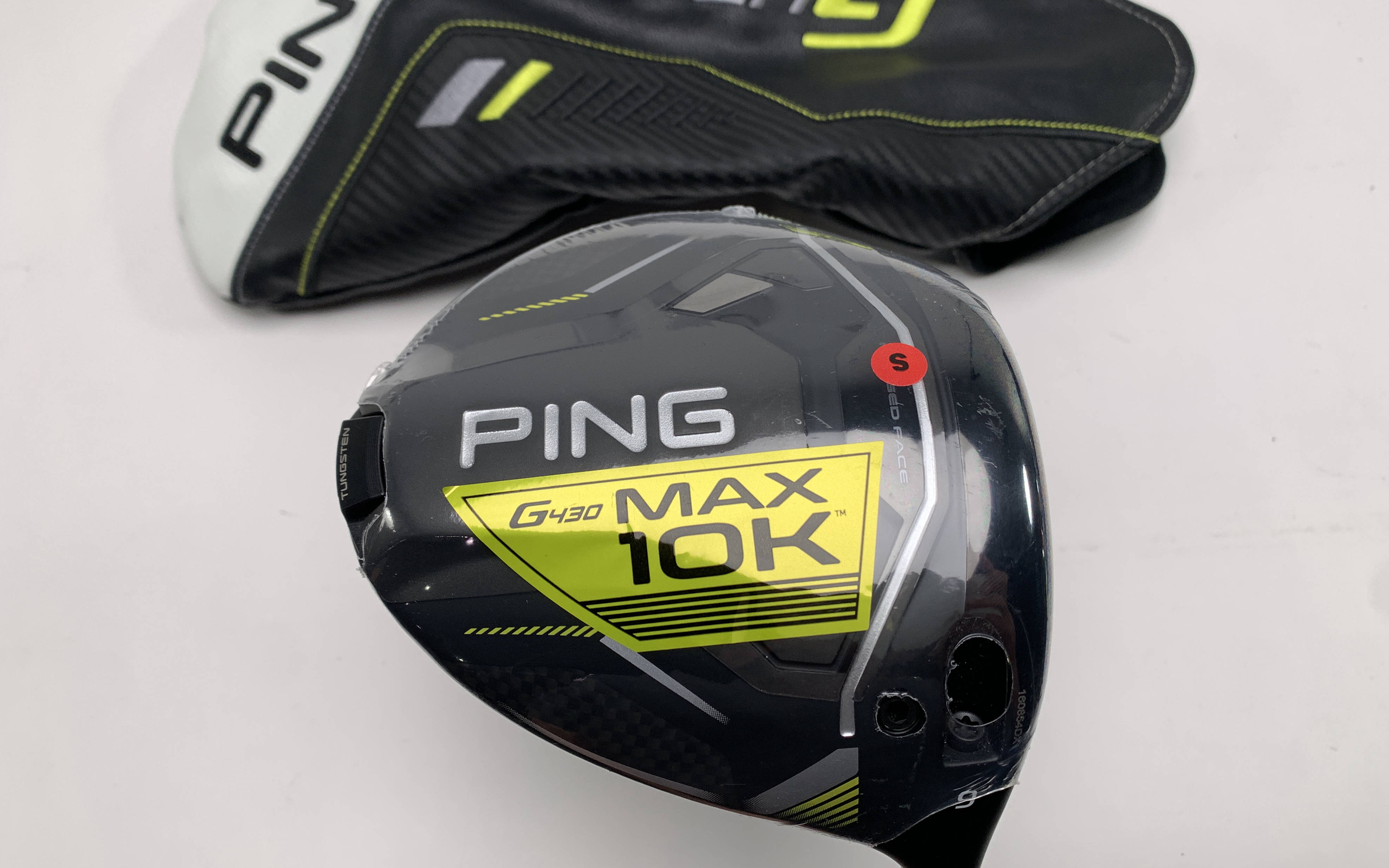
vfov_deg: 44.5
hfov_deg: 66.5
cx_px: 692
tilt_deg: -65.9
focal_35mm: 28
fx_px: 1060
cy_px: 407
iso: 25
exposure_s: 1/343
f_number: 1.8
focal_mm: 4.25
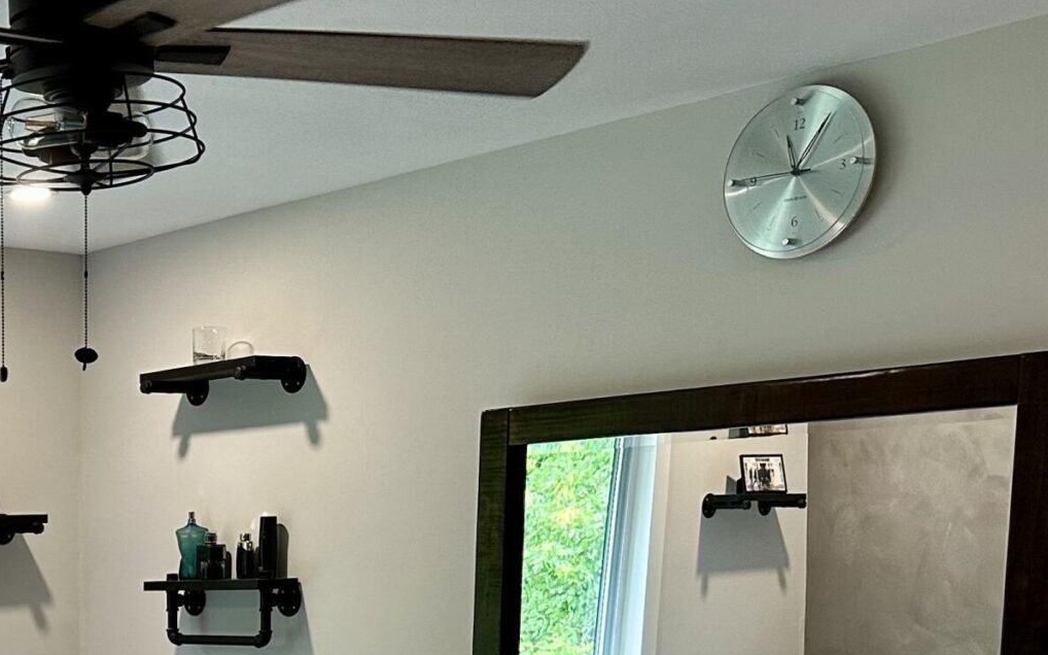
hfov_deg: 29.5
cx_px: -37
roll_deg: +1.5
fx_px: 1828
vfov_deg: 18.8
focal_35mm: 64
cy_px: 865
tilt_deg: -11.3
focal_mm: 6.86
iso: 200
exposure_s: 1/120
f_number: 1.78
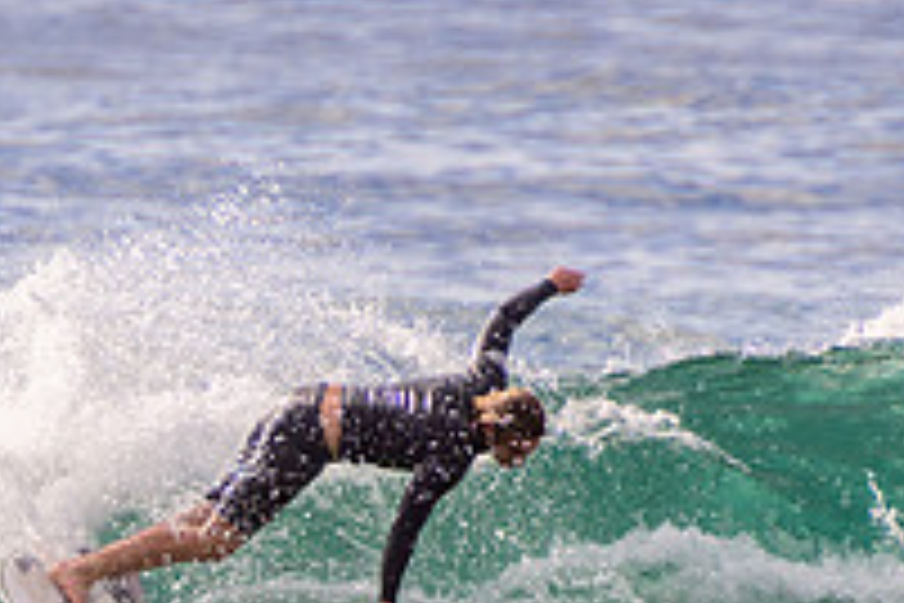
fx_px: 39873
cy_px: 721
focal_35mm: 1588
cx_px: -48
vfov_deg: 0.9
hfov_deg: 1.3
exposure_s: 1/2000
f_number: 5.6
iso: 200
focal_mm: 400
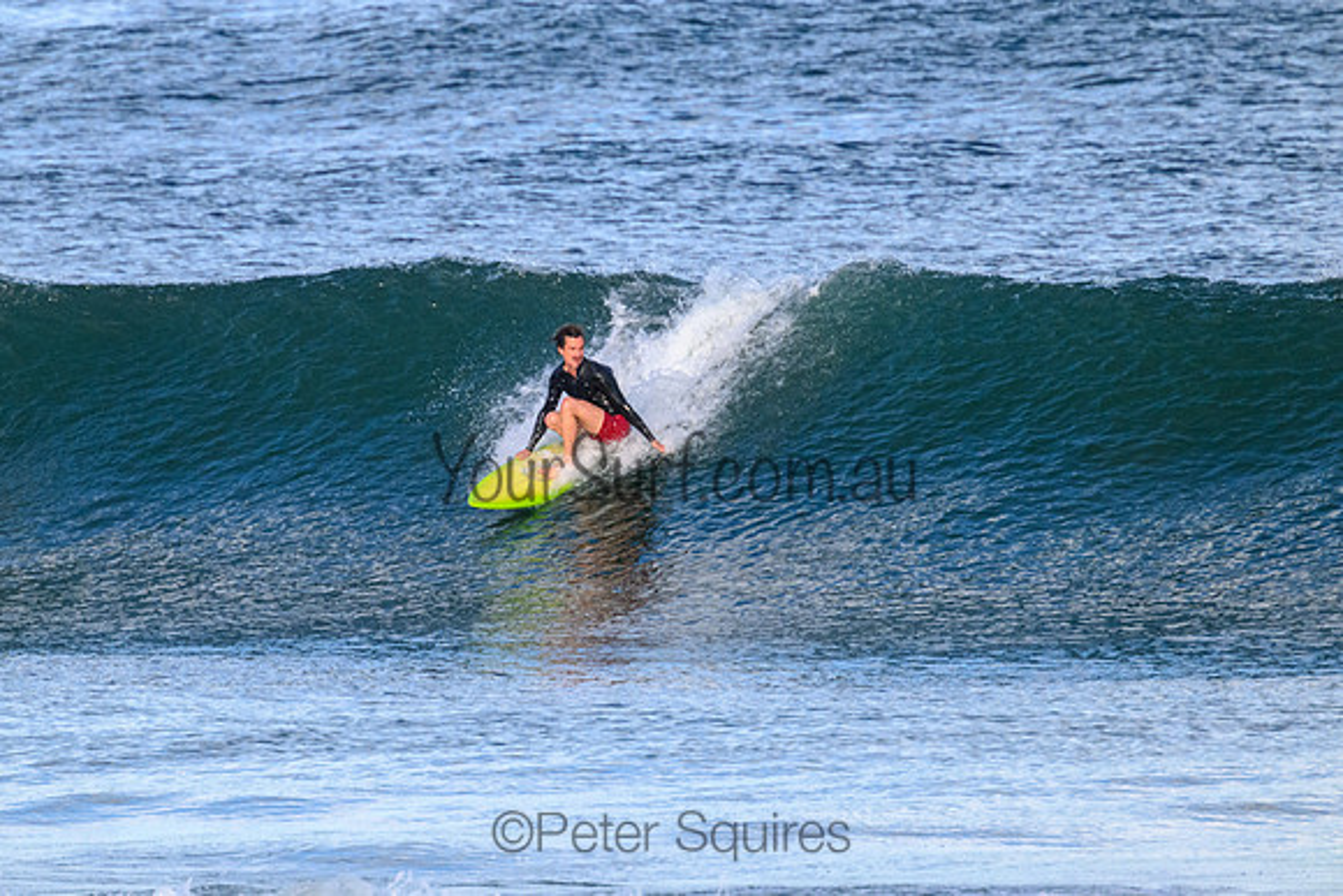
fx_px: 34711
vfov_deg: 1.5
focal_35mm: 930
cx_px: 562
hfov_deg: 2.2
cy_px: 375
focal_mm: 800
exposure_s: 1/2000
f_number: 11
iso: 2500
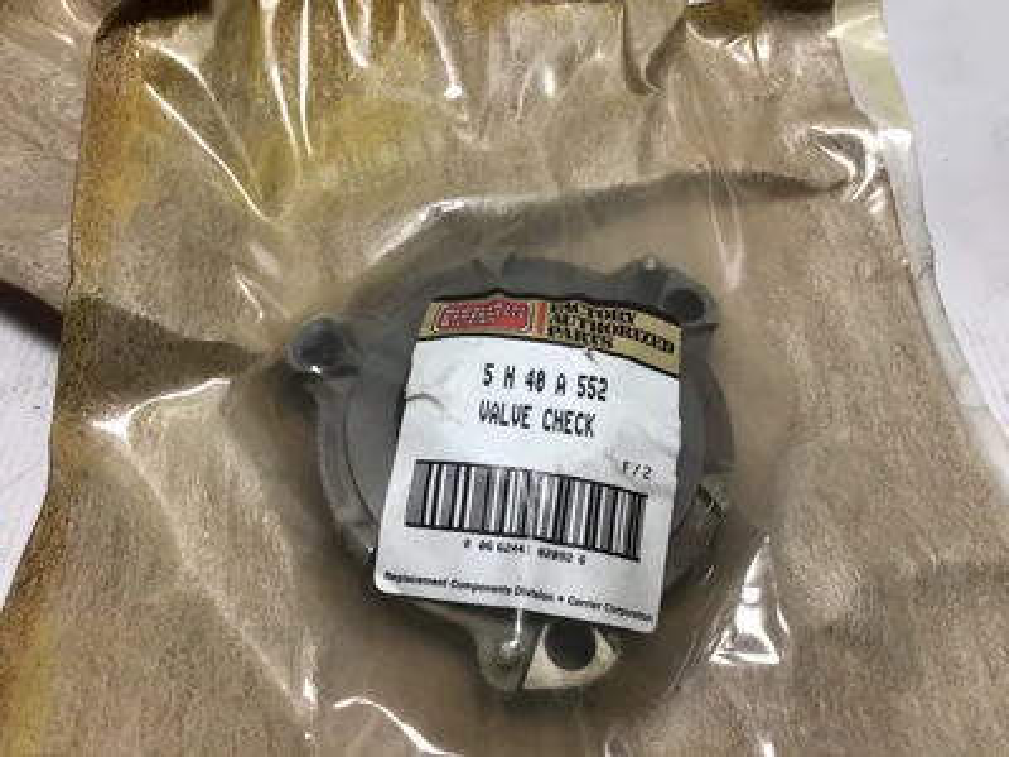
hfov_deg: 58.4
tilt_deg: -50.9
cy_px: 378
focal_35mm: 31
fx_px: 904
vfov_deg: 45.4
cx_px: 504
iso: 25
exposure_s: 1/127
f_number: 2.4
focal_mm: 3.3
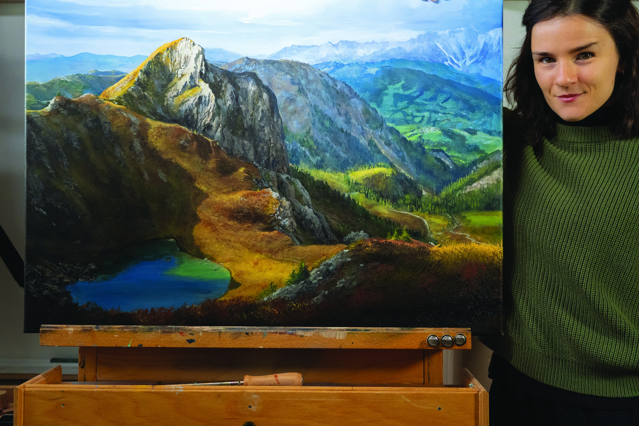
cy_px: 176
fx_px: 852
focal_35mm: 48
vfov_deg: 28.0
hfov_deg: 41.1
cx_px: 317
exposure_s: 1/125
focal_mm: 40
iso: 4000
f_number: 5.6
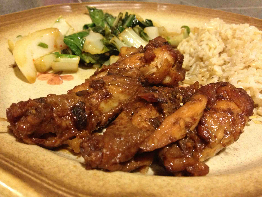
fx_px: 265
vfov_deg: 40.7
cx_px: 131
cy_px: 98
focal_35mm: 35
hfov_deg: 52.6
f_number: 2.4
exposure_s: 1/15
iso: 400
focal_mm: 4.28
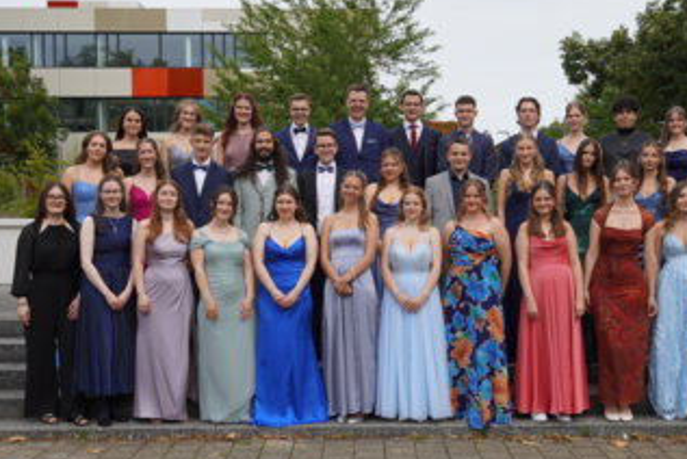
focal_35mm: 53
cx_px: 381
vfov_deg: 25.5
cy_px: 274
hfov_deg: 37.4
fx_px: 1012
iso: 100
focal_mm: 28
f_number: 4.5
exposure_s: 1/400
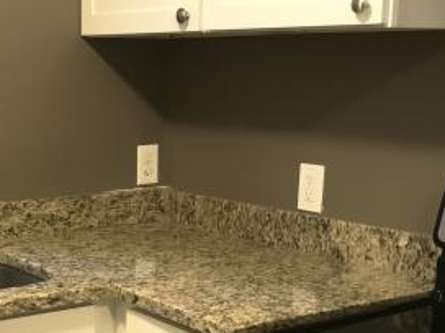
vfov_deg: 22.0
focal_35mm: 66
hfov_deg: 28.8
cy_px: 264
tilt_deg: -12.7
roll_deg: +0.2
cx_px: 97
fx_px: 848
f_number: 1.8
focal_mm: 3.99
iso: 200
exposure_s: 1/15
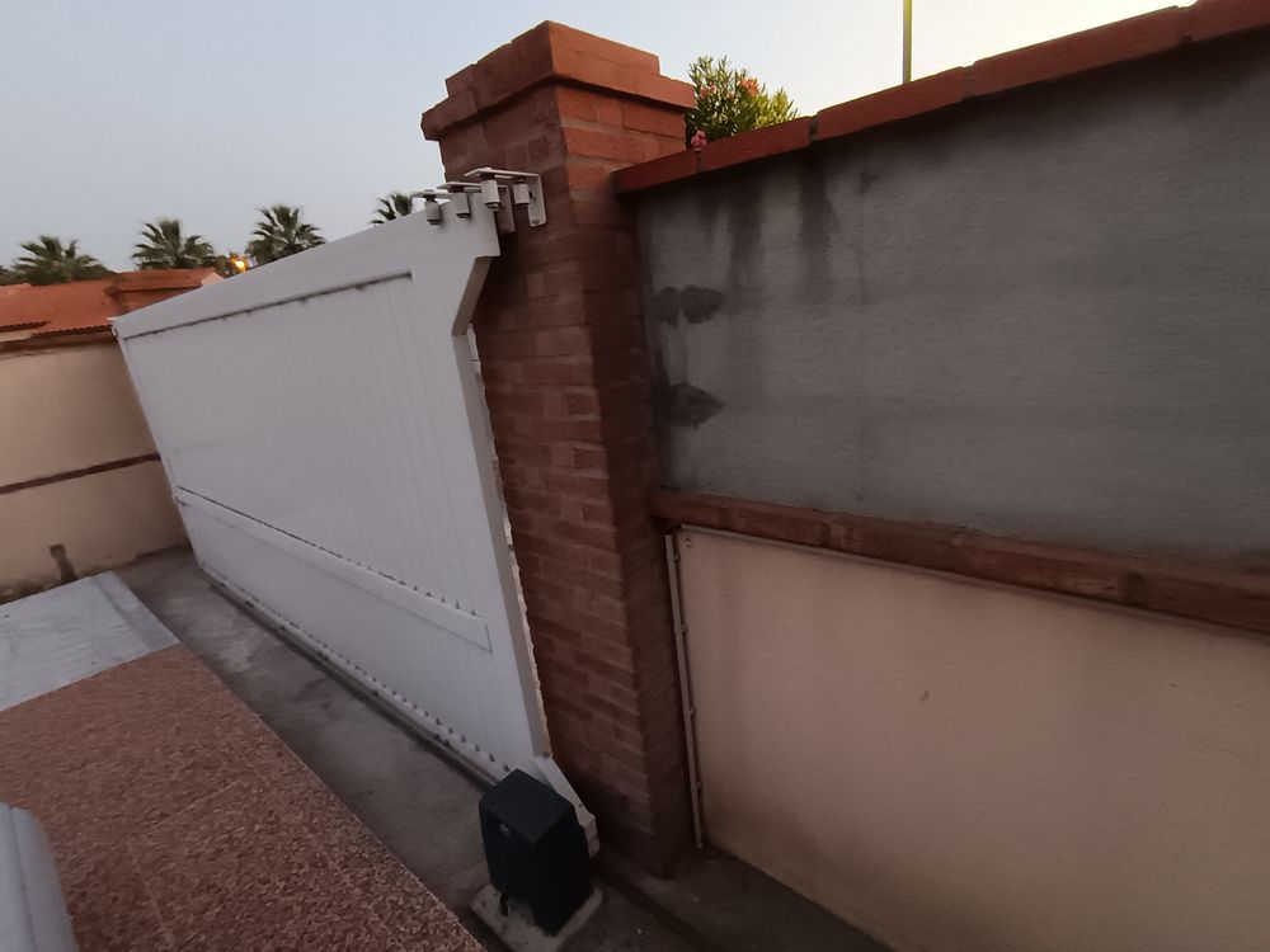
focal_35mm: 17
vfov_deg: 74.7
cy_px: 476
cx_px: 635
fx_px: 624
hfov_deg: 91.0
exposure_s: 1/25
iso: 777
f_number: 2.2
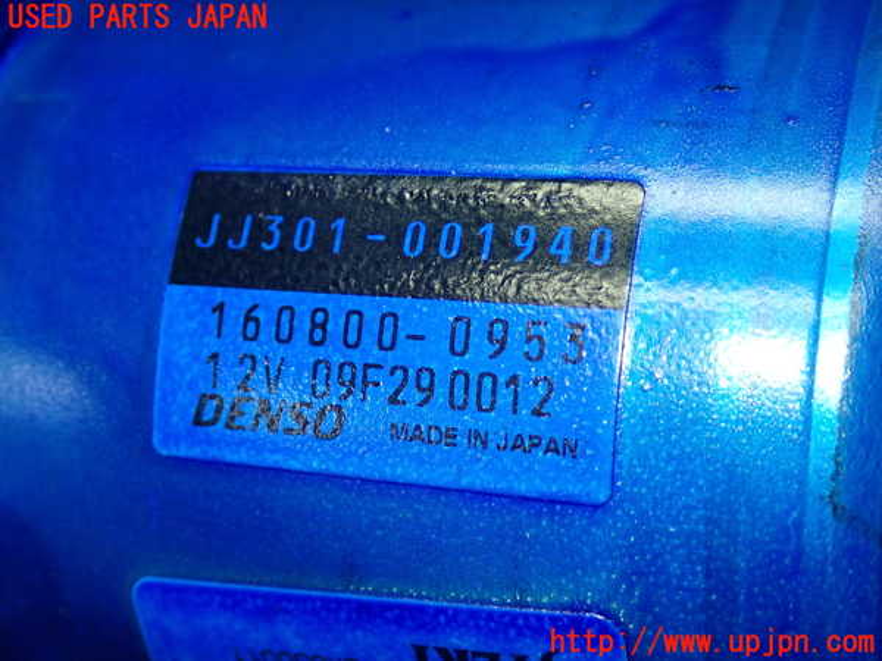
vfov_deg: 25.2
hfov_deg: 33.2
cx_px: 441
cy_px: 330
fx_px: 1478
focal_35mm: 58
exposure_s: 1/60
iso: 400
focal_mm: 10.35
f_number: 3.5
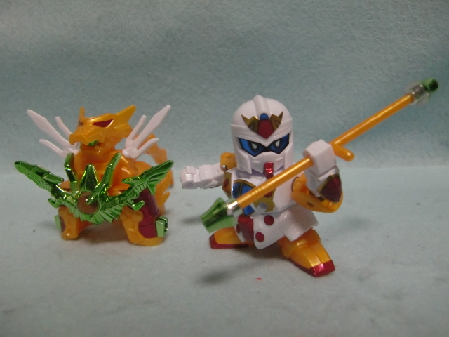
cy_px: 168
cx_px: 224
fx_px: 363
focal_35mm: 28
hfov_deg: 63.4
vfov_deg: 49.7
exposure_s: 1/60
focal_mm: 4.9
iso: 400
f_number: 2.6
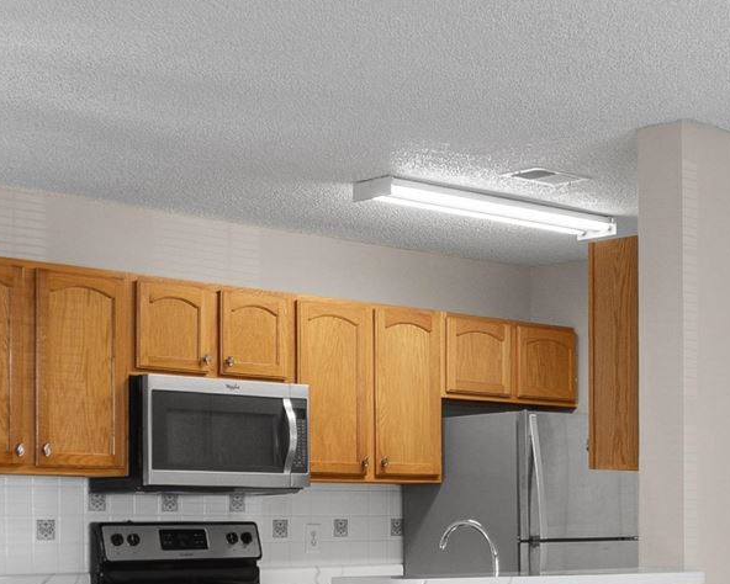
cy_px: 494
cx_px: 499
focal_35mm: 73
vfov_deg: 20.7
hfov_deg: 25.9
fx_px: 1578
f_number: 4.5
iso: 100
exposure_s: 1/5
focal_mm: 10
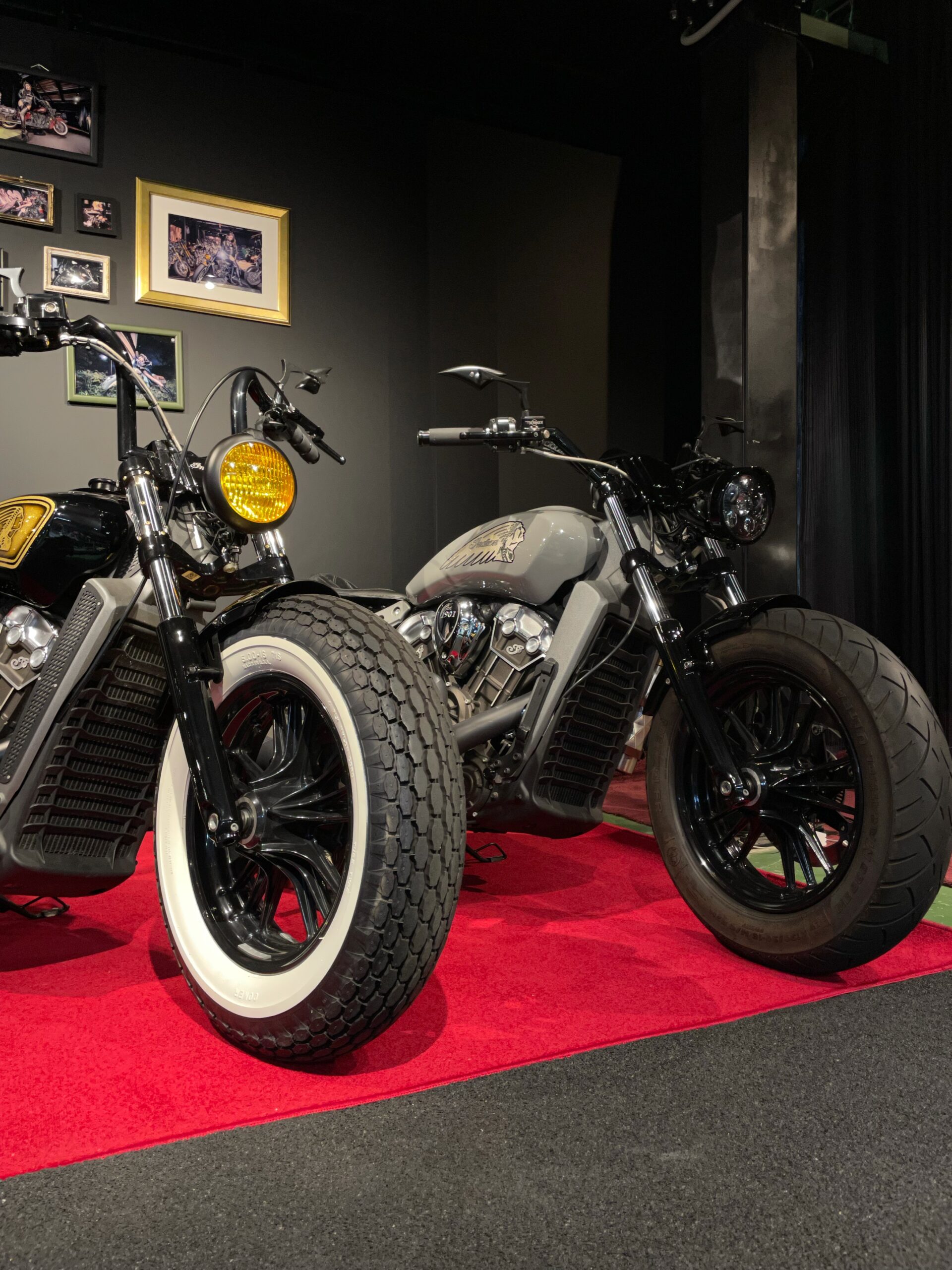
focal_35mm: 26
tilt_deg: -0.3
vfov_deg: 67.3
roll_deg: -0.1
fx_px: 953
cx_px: 476
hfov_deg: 53.1
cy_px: 635
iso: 200
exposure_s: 1/50
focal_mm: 4.2
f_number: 1.6
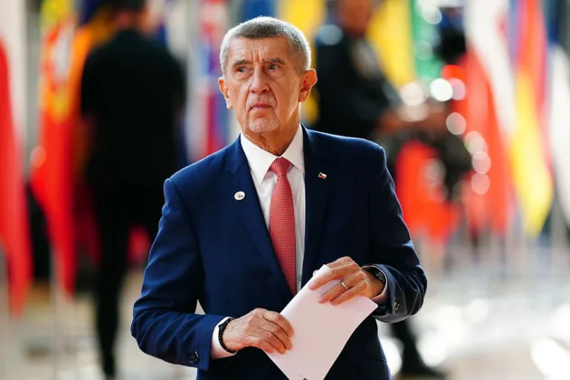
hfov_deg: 6.9
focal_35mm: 300
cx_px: 285
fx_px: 4750
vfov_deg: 4.6
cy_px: 190
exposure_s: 1/800
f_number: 3.2
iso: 2500
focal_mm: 300
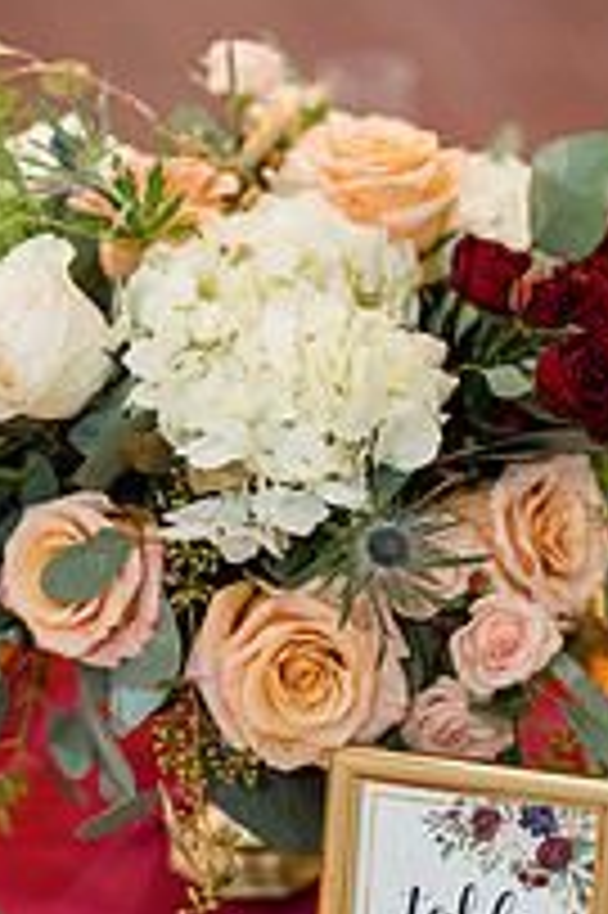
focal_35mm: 111
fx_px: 2817
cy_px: 675
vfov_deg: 18.3
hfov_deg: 12.3
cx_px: 270
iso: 500
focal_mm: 50
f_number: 1.4
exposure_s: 1/250
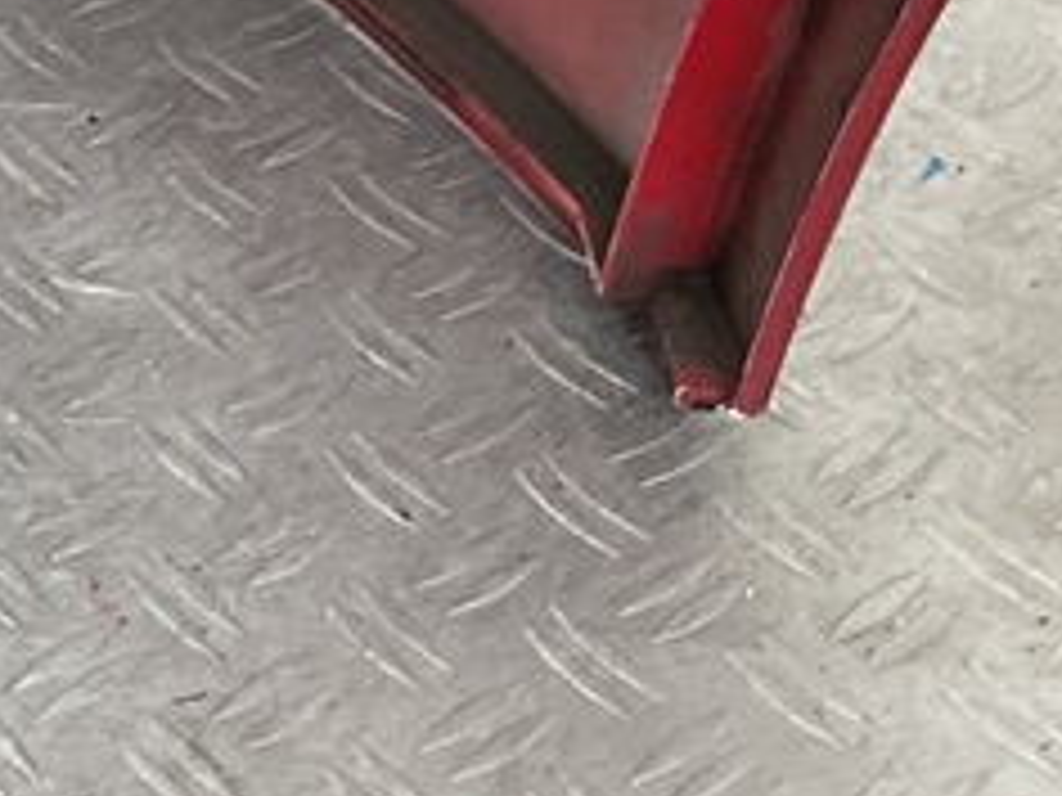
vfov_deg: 11.0
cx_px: -801
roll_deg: +7.4
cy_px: -747
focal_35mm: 124
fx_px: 3804
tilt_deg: -29.4
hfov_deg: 14.2
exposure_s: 1/120
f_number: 1.8
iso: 32
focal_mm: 3
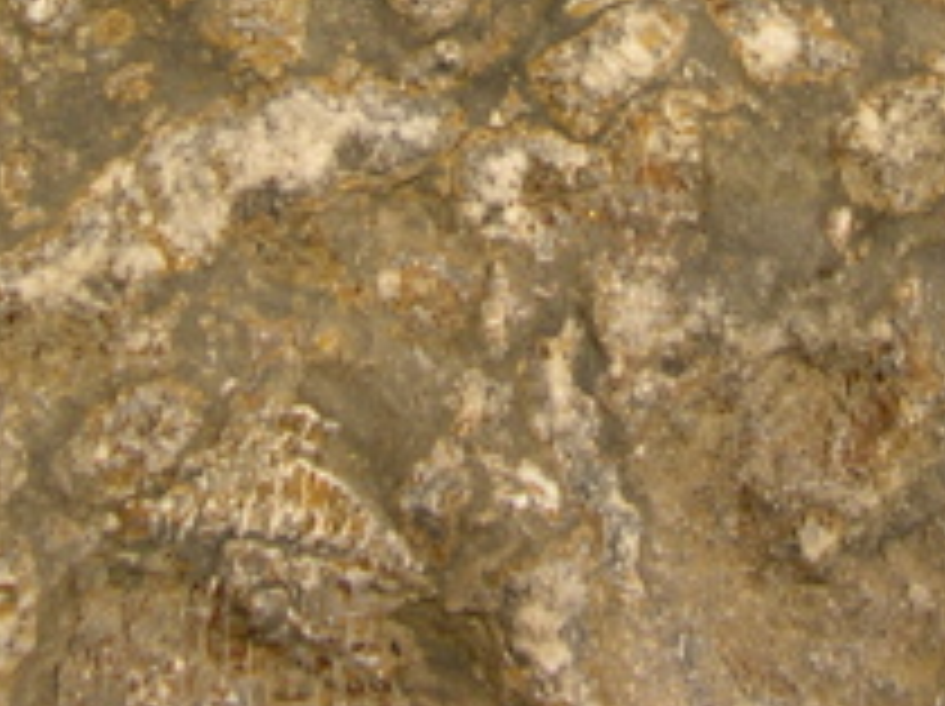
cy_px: -364
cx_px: 644
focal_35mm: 116
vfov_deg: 12.1
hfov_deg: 16.9
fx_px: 3163
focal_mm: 8
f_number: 2.8
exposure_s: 1/11.6
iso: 100
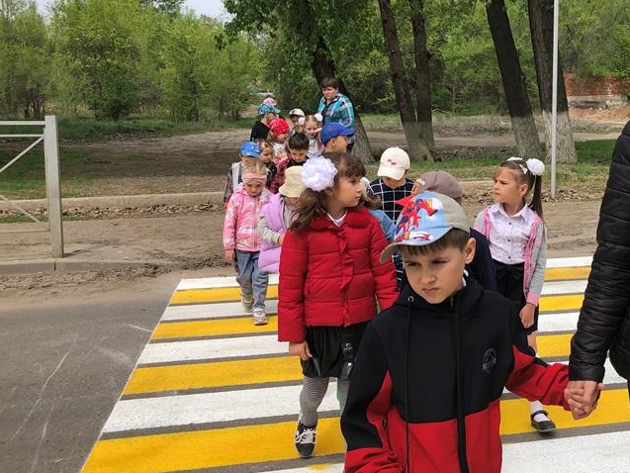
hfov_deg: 40.6
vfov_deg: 32.1
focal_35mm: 45
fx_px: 819
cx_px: 489
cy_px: 203
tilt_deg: -8.2
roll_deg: -0.1
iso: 20
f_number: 1.8
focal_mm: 3.99
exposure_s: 1/1091
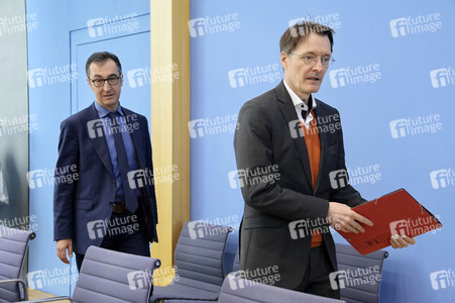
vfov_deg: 24.2
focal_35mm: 56
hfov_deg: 35.7
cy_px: 152
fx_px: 707
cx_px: 228
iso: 3200
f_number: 5
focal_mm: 56
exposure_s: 1/500
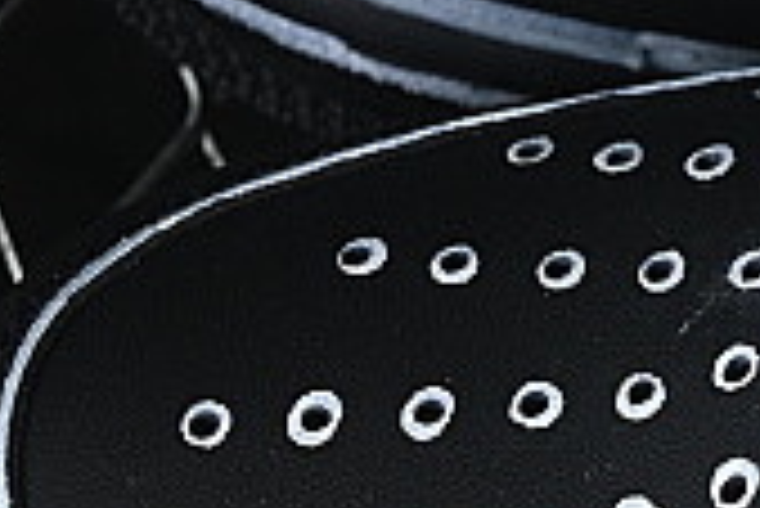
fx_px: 10142
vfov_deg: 2.9
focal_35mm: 480
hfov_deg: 4.2
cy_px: -36
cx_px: 1821
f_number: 6.3
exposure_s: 1/50
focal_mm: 50
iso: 160
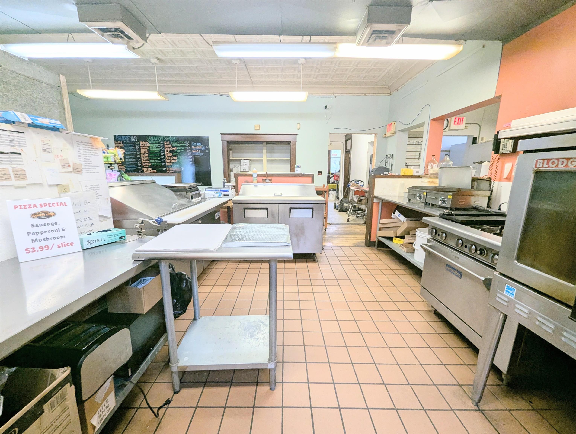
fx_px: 217
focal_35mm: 13
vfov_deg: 90.1
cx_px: 288
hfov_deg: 106.1
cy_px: 217
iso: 195
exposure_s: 1/61.5
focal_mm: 1.95
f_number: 2.2
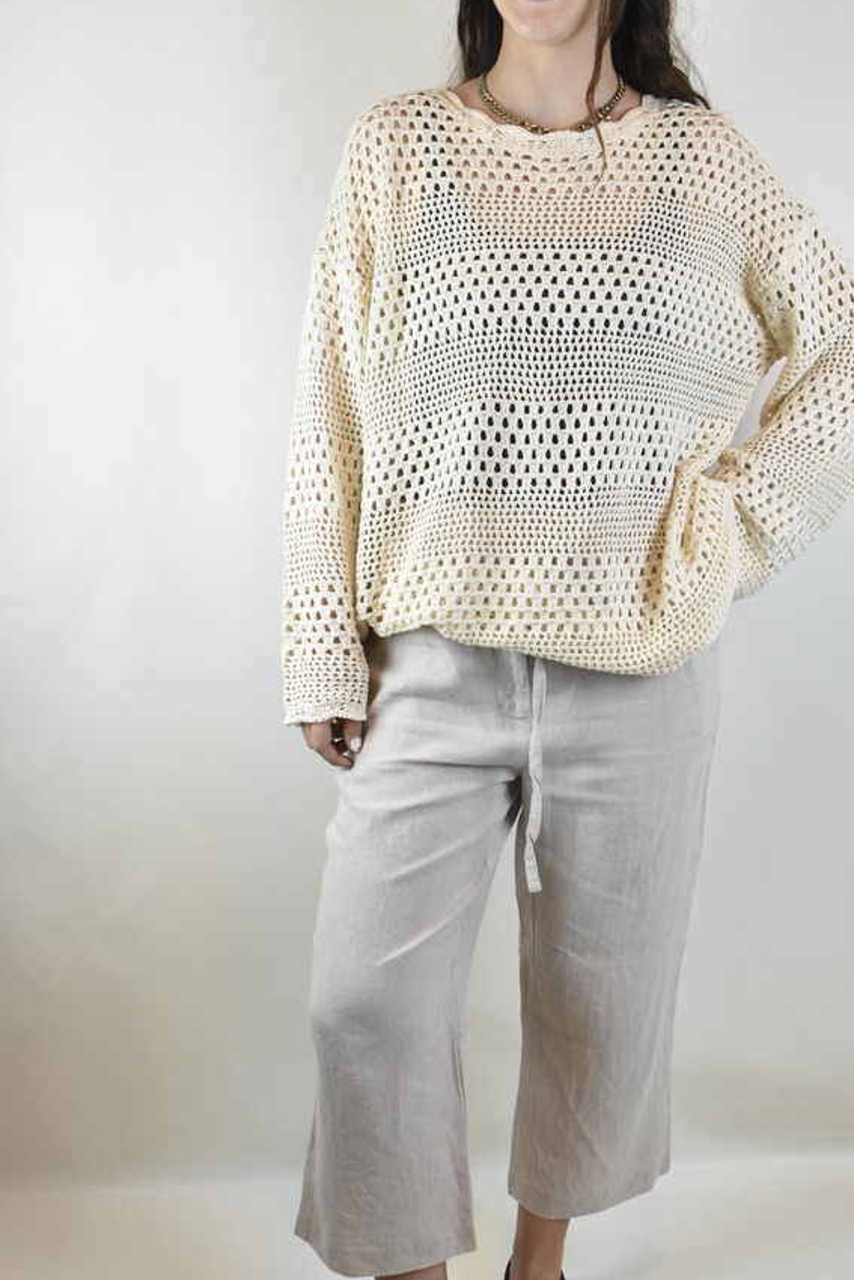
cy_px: 750
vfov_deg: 42.6
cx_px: 521
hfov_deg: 29.2
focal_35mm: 46
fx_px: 1636
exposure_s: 1/60
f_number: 16
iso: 1600
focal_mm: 24
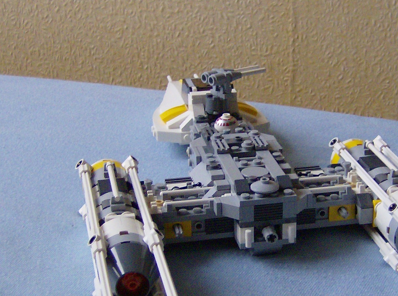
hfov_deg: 25.5
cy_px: 170
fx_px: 872
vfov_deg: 19.3
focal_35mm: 76
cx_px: 285
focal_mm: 6
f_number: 2.8
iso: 192
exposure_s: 1/64
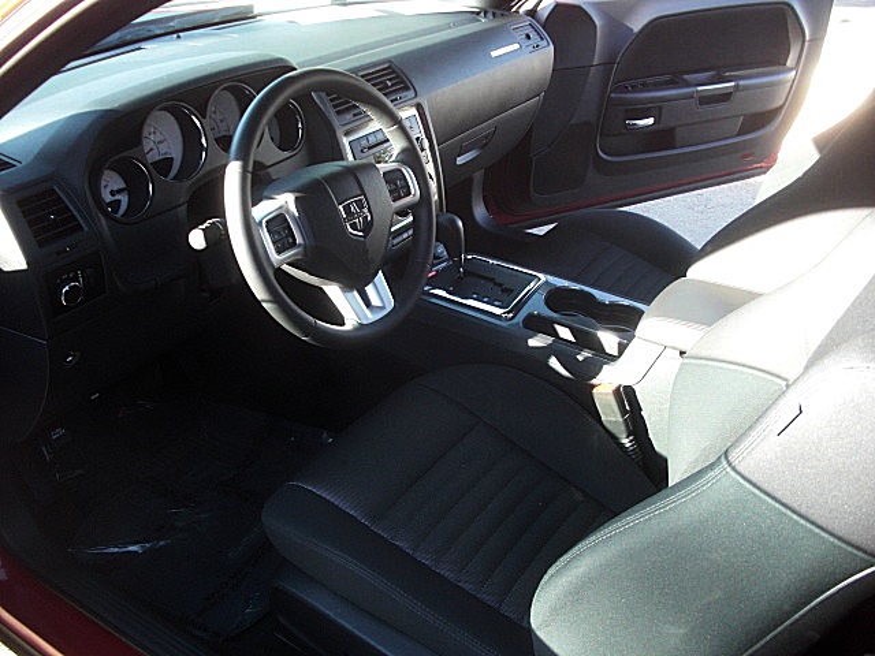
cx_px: 438
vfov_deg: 39.7
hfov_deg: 51.4
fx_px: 910
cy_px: 328
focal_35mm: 36
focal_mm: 6.3
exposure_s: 1/125
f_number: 2.8
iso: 200
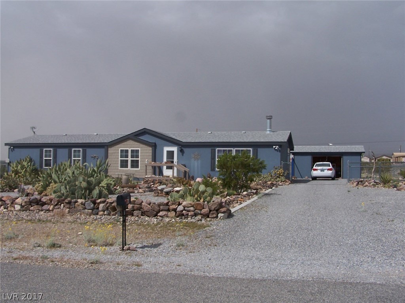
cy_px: 152
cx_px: 202
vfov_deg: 37.7
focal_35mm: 38
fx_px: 445
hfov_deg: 49.0
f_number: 5.6
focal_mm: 6.3
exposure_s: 1/750
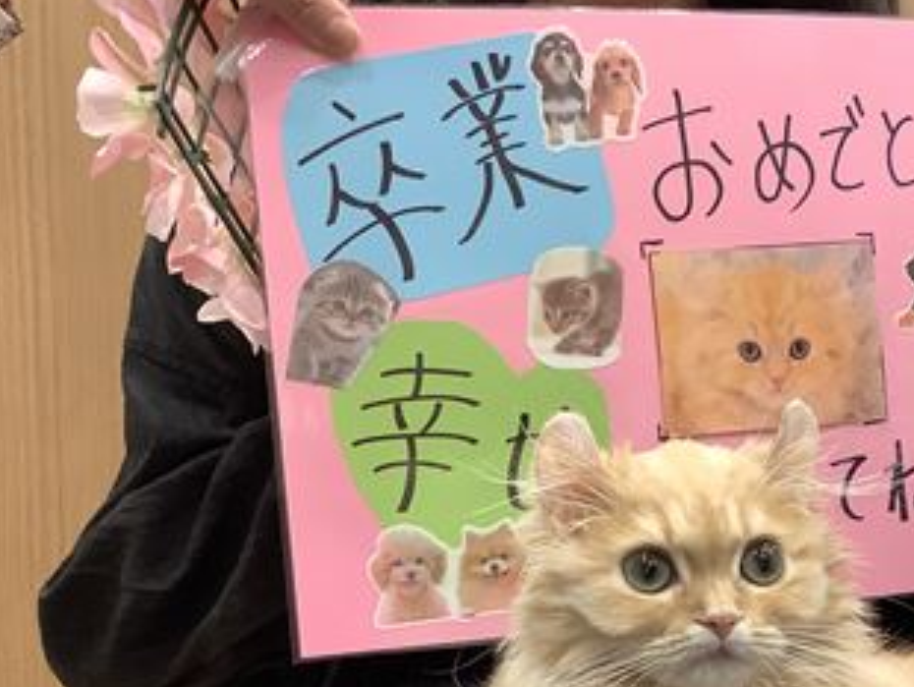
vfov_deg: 24.0
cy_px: 560
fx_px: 1585
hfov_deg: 31.6
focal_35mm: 60
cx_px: 675
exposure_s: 1/50
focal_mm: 3.3
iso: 125
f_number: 2.4
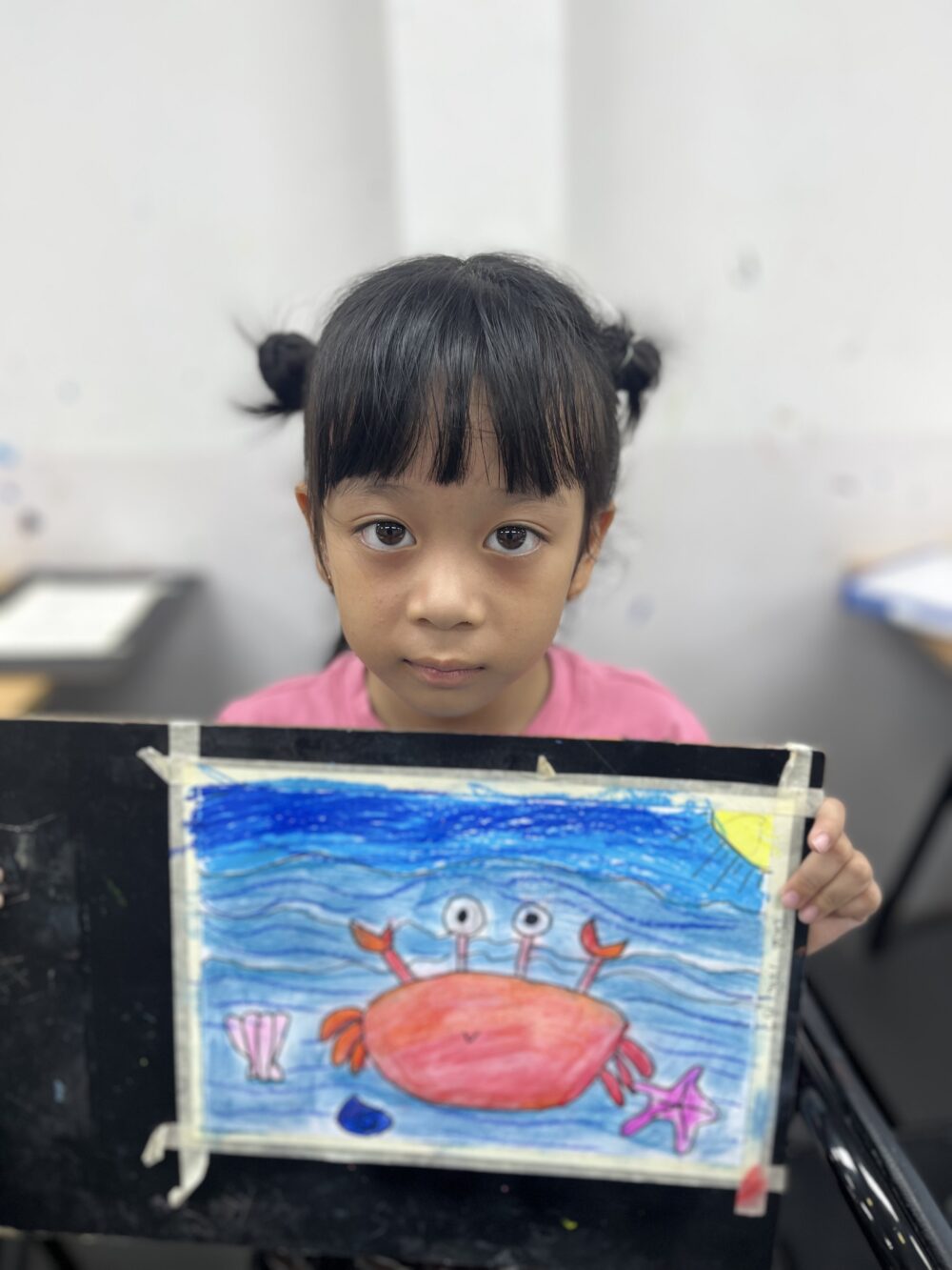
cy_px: 635
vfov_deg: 67.3
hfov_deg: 53.1
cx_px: 476
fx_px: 953
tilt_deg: -23.0
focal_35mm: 26
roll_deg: +2.4
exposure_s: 1/100
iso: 50
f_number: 1.6
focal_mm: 5.1
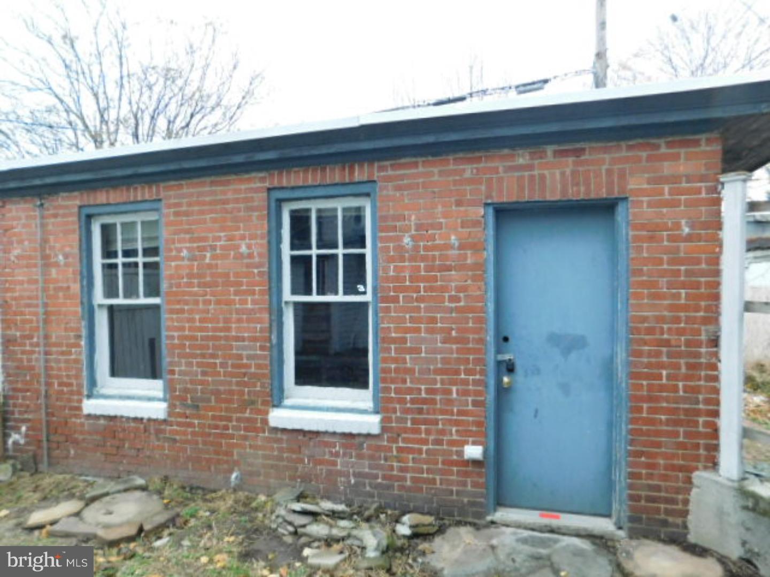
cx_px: 385
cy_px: 288
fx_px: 512
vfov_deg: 58.9
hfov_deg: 73.9
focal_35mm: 23
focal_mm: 4
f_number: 3
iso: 360
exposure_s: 1/30
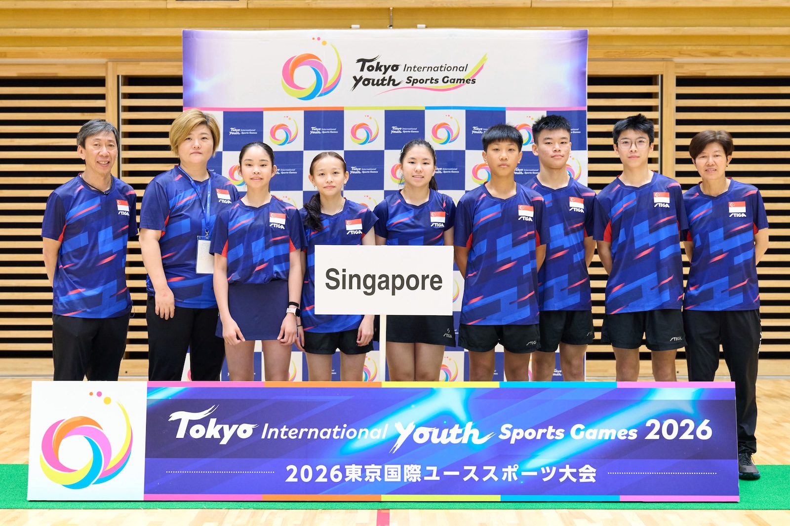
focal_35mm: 44
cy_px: 263
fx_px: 965
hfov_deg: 44.5
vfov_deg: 30.5
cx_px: 395
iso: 800
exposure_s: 1/125
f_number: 4
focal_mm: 44
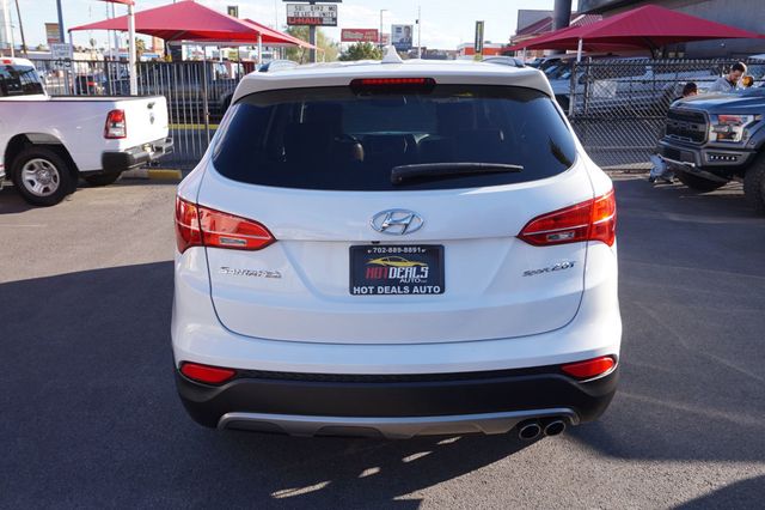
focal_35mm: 30
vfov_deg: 43.6
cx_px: 382
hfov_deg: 62.0
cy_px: 255
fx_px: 637
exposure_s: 1/100
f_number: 8
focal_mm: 20
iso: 100
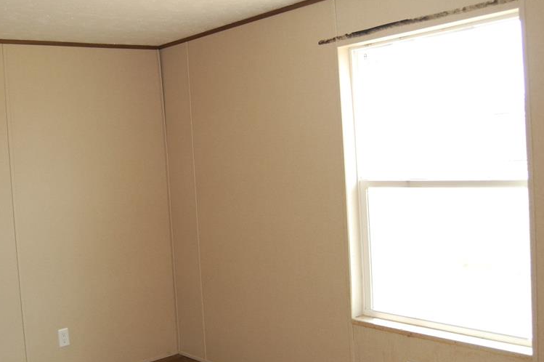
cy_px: 185
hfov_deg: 46.6
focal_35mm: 41
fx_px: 619
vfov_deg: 32.6
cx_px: 178
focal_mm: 20
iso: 400
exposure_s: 1/125
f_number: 3.8
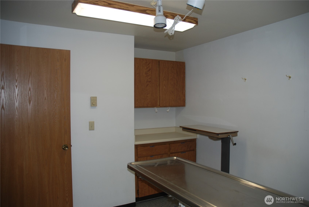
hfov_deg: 67.3
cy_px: 104
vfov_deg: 48.0
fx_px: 232
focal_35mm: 27
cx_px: 154
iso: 200
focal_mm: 18
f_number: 3.5
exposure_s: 1/60
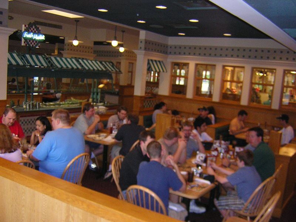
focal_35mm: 36
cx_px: 148
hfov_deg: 51.4
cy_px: 111
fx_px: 308
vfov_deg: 39.7
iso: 400
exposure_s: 1/60.1
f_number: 2.6
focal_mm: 4.7
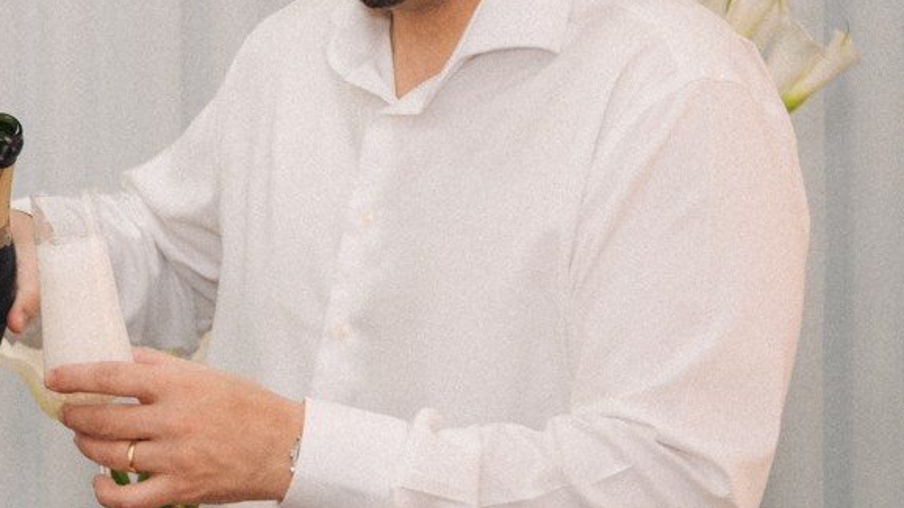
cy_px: 182
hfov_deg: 13.9
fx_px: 3643
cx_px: -76
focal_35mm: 152
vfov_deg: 8.0
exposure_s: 1/125
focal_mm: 27
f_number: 3.6
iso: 800
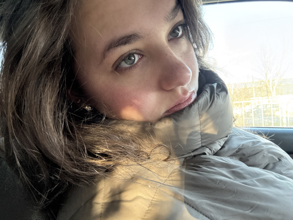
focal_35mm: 23
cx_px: 146
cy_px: 110
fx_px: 195
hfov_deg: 73.9
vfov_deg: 58.9
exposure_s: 1/60
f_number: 1.9
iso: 200
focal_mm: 2.69
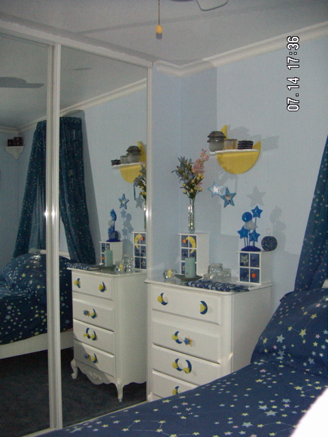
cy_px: 218
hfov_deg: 39.7
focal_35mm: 36
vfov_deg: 51.4
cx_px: 164
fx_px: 455
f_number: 2.8
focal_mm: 4.7
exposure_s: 1/50
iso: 200
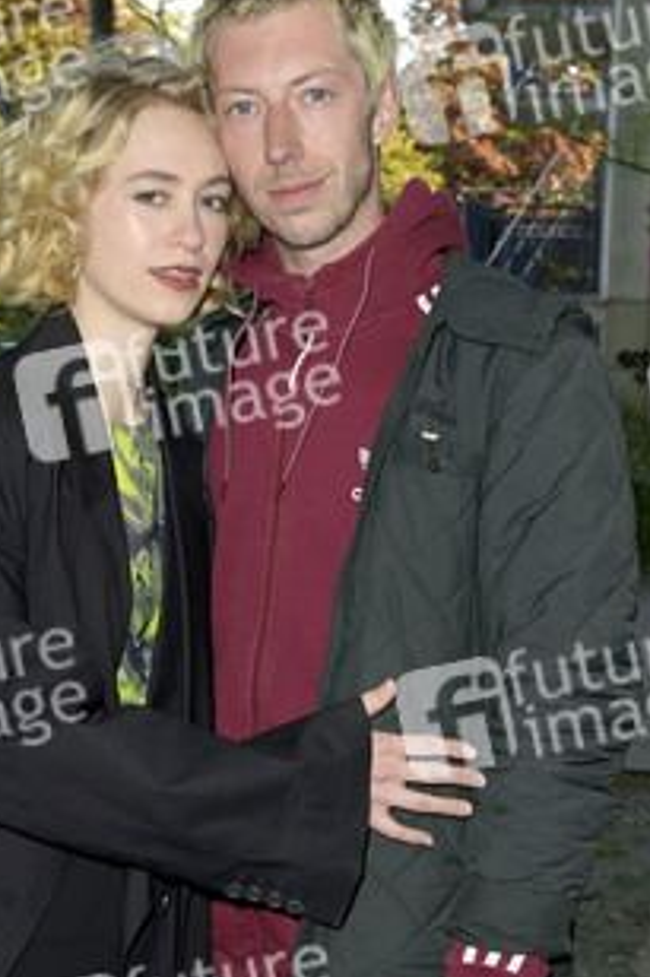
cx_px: 270
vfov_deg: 30.9
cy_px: 546
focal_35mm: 65
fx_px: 1762
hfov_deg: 20.9
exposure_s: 1/250
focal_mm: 50
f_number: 6.3
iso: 640
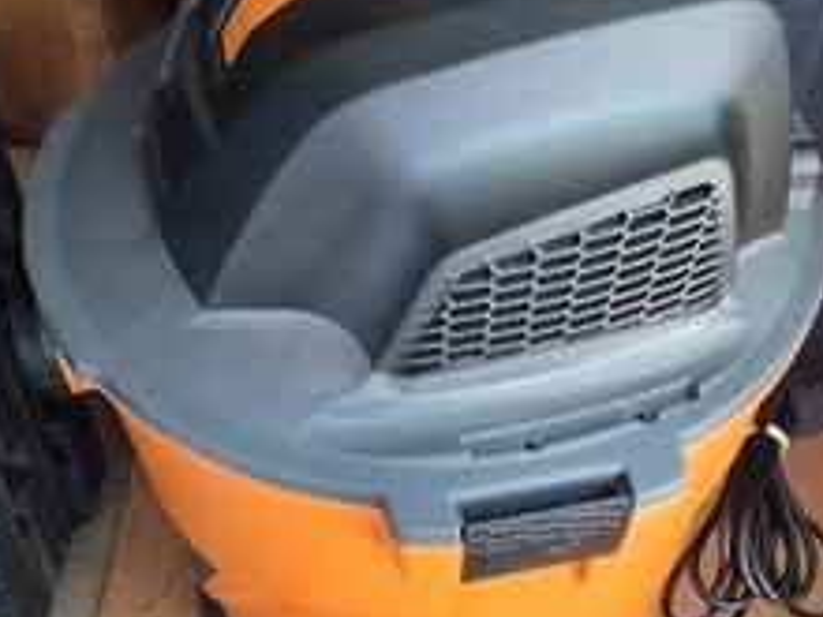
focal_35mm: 51
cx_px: 460
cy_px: 441
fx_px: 1213
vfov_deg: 28.3
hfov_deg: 37.4
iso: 250
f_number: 1.9
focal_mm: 2.91
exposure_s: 1/30
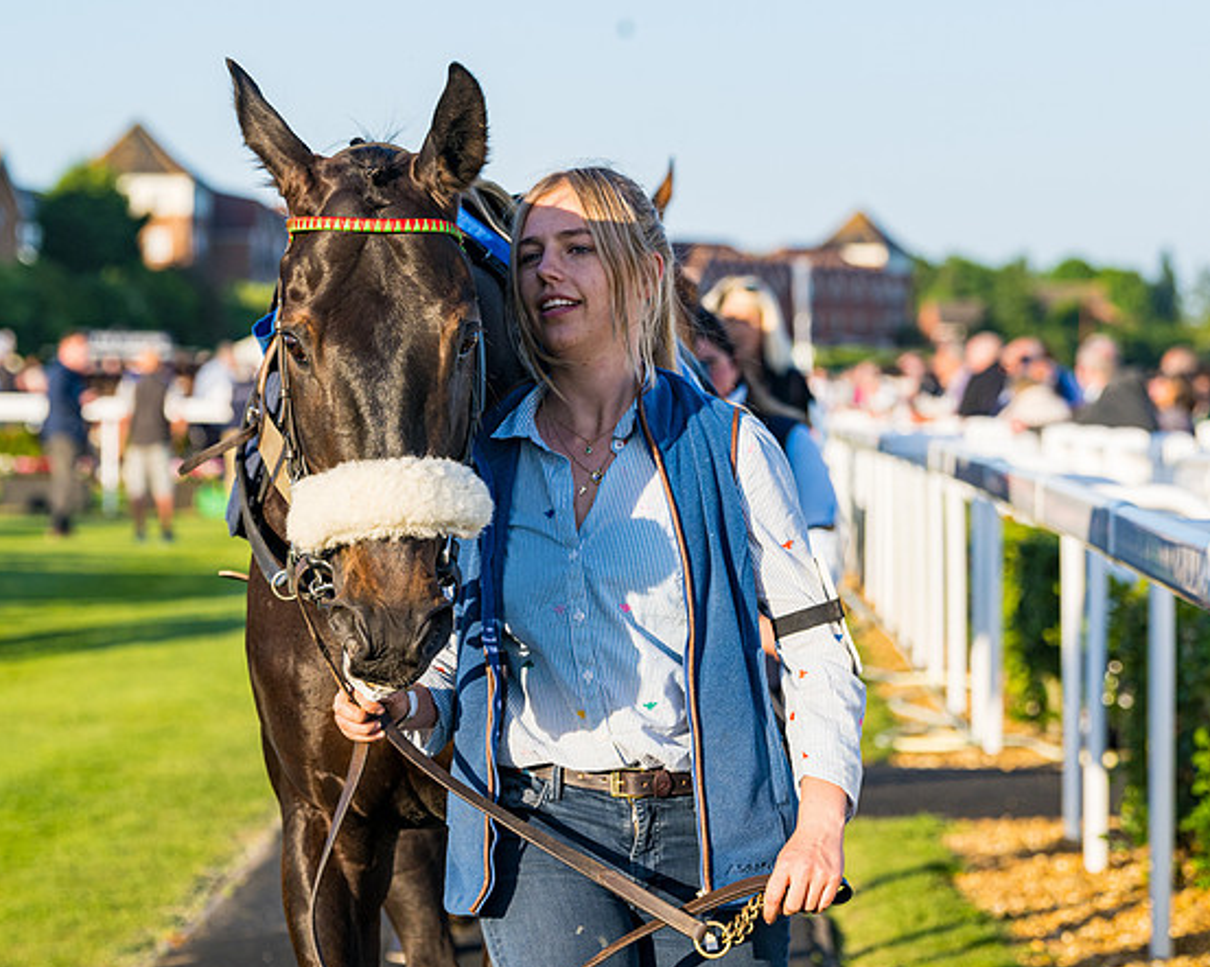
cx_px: 526
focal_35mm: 151
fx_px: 5406
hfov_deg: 12.8
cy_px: 554
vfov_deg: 10.2
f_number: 5
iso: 200
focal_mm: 105
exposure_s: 1/800
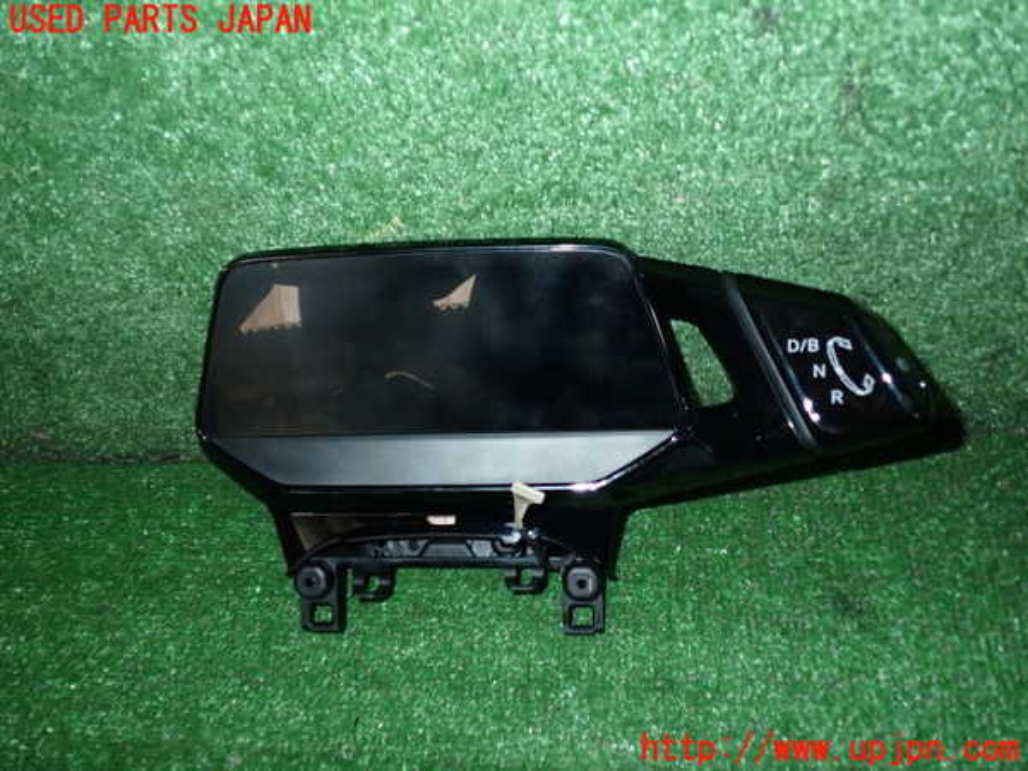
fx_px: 891
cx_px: 514
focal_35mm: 30
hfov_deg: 60.0
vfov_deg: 46.8
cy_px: 386
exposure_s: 1/30
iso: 320
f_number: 6.3
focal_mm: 5.4
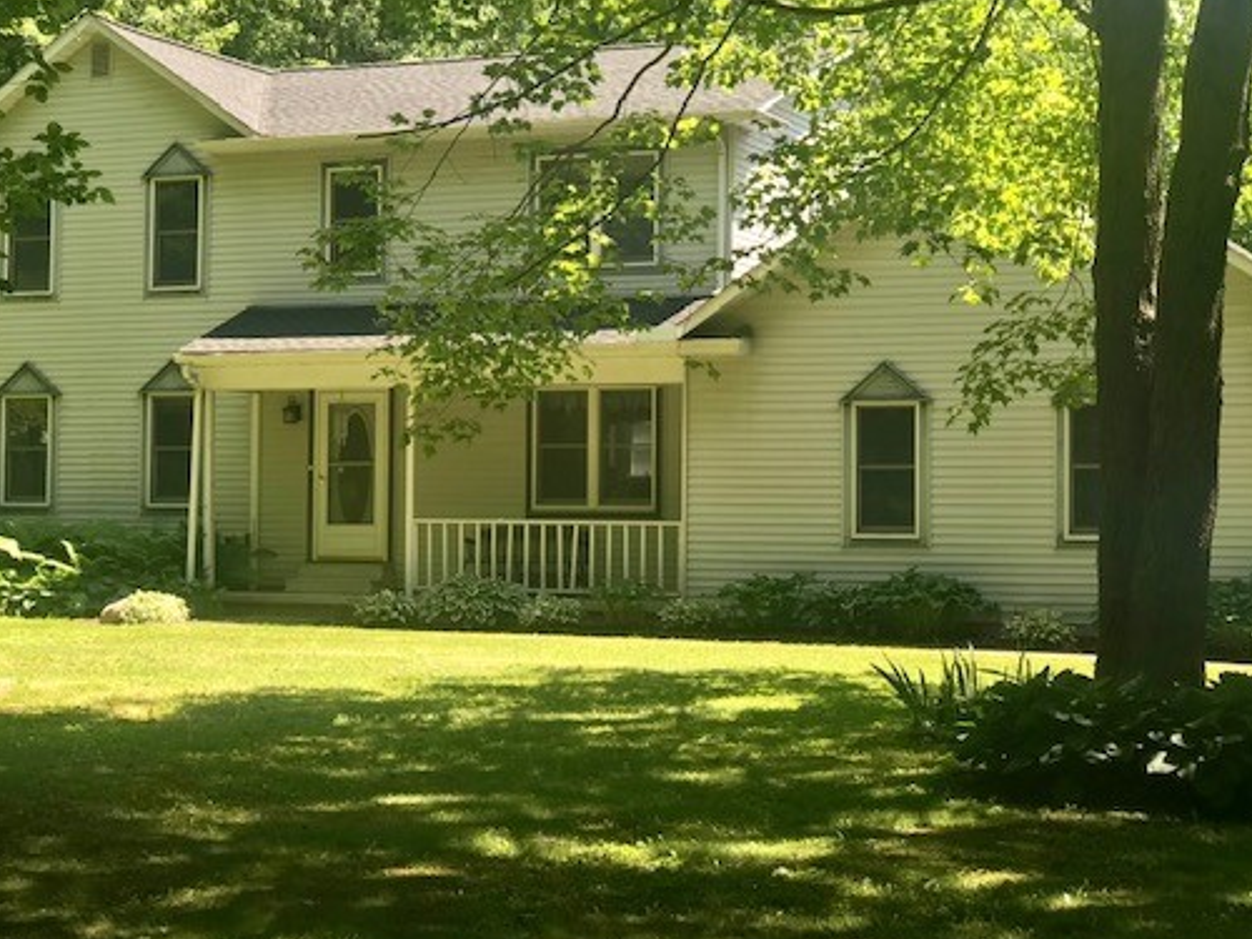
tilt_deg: +1.9
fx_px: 2640
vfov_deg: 20.2
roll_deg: -0.4
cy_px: 411
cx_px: 583
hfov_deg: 26.7
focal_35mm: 73
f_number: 2.8
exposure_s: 1/135
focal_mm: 6.6
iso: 20
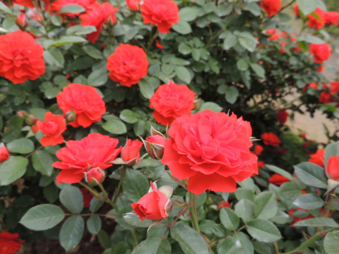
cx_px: 170
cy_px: 127
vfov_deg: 49.7
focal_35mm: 28
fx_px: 274
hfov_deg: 63.4
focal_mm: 4.9
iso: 100
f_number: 3.1
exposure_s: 1/400
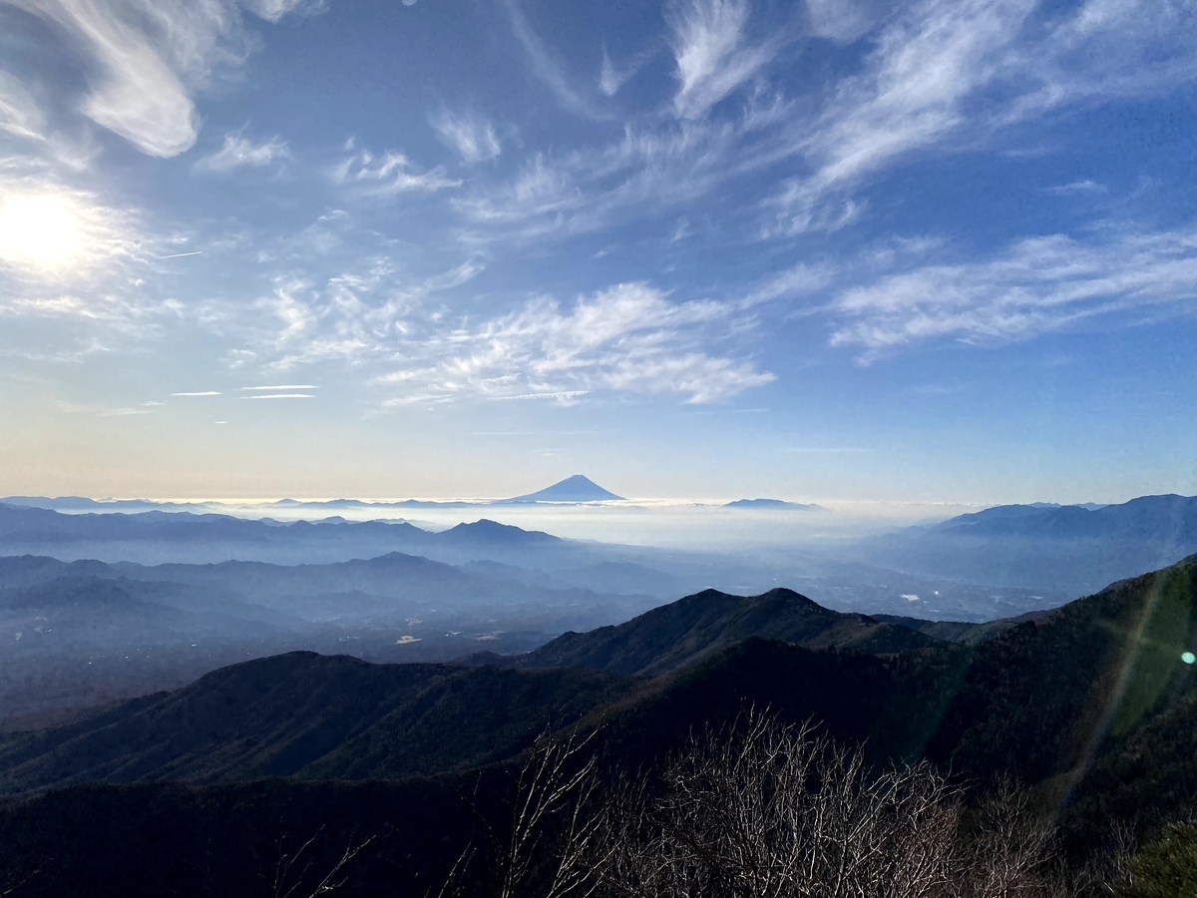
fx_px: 899
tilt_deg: +0.7
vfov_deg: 53.1
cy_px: 449
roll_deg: -0.9
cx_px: 598
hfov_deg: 67.3
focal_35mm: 26
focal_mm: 4.25
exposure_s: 1/8197
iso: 32
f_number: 1.8
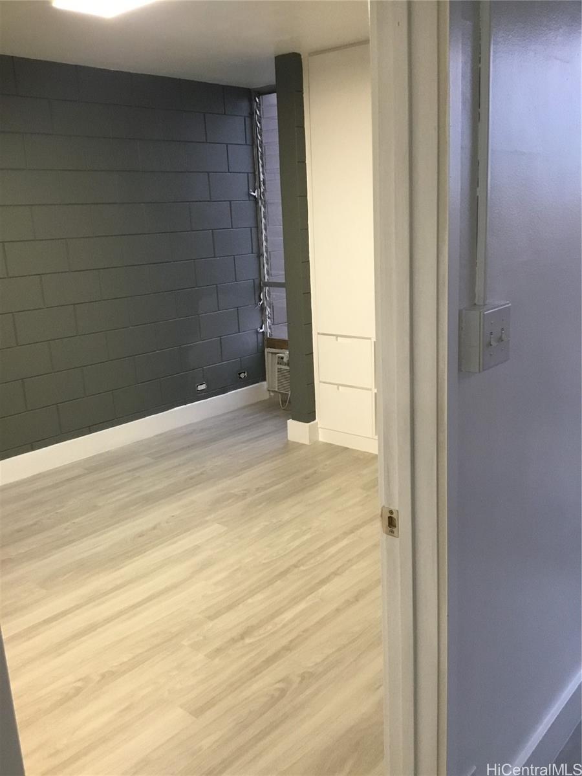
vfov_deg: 58.4
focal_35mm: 31
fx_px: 695
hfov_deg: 45.4
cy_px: 388
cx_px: 291
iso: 160
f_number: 2.4
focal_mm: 3.3
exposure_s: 1/30
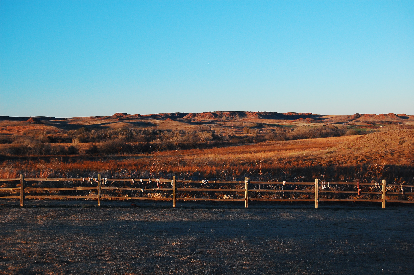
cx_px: 207
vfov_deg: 25.7
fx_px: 603
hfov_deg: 37.9
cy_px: 138
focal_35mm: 52
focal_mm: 35
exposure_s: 1/250
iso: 800
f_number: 9
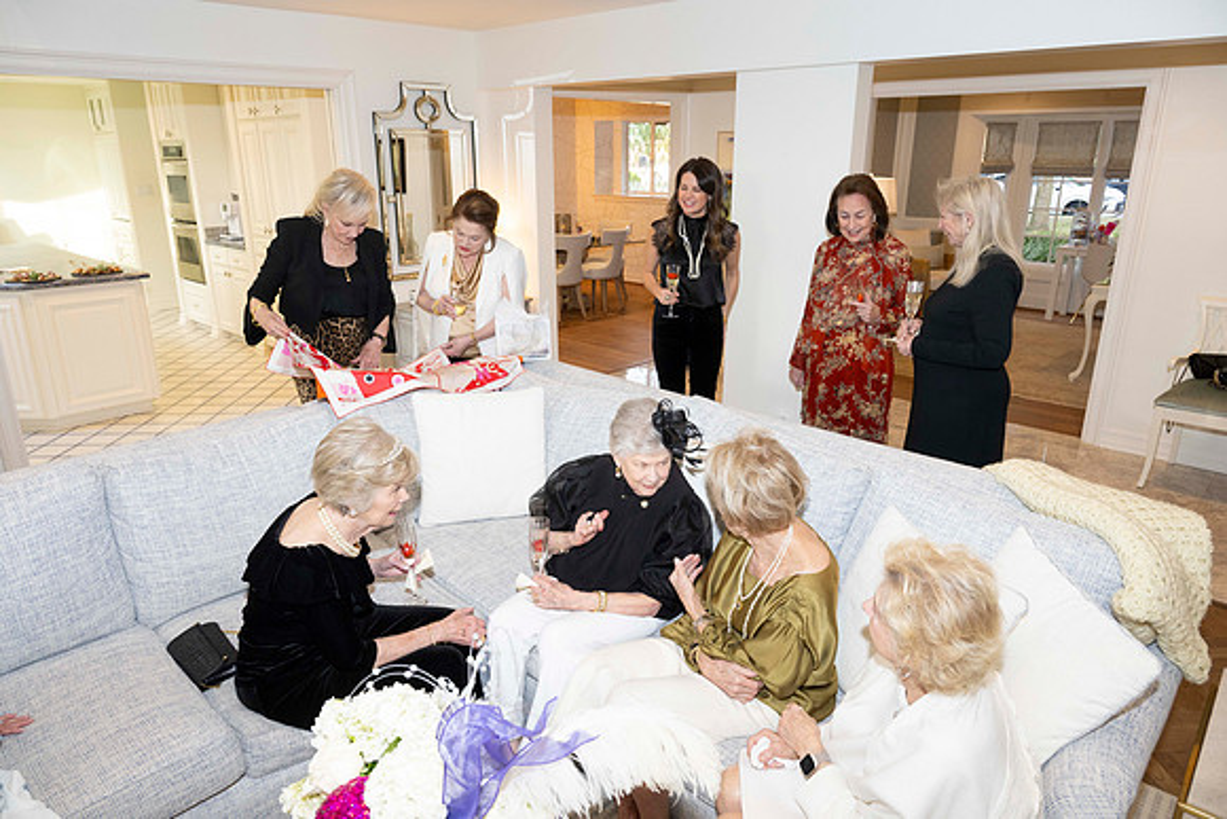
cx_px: 614
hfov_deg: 73.7
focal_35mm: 24
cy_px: 410
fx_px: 818
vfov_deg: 53.2
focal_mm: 24
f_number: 5.6
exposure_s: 1/80
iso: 800
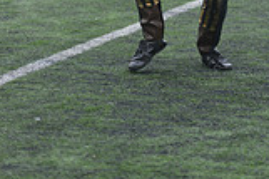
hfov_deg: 7.4
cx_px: 192
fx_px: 2090
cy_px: -172
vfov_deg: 4.8
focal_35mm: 280
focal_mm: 100
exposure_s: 1/1250
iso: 1250
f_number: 2.8
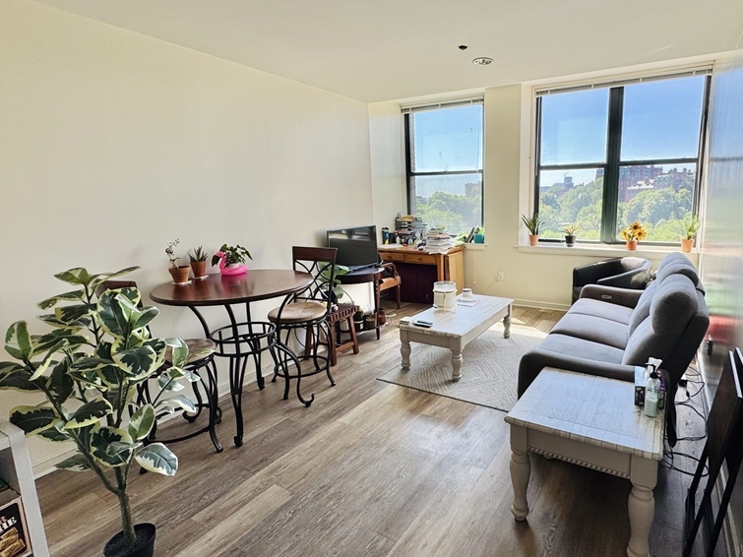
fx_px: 408
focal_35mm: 19
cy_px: 268
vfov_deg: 68.6
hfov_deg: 83.3
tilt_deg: -9.9
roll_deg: +0.4
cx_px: 457
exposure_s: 1/207
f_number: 2.2
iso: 40
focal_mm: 2.22
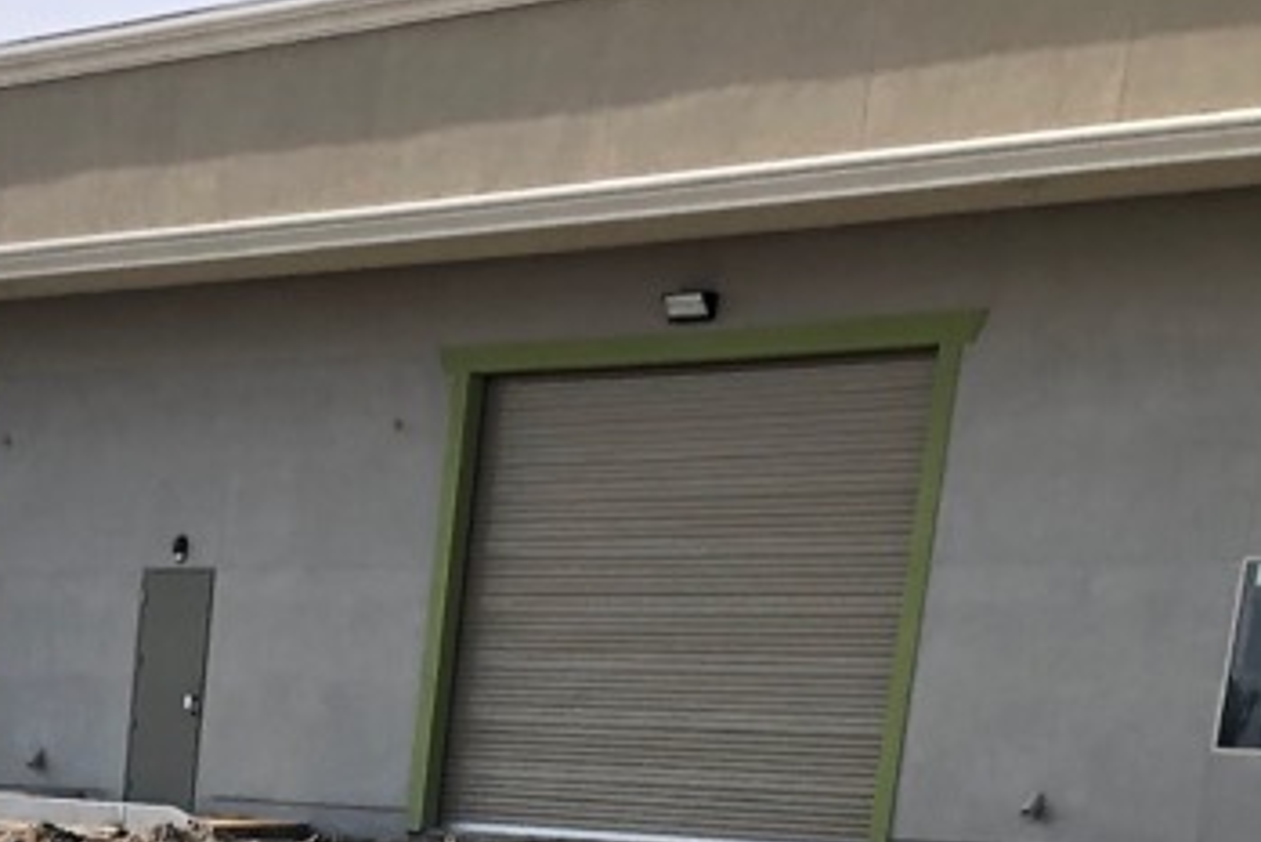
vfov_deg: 12.3
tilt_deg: -14.2
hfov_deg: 18.3
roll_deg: -2.3
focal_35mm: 100
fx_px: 3504
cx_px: -600
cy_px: 1608
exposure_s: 1/1499
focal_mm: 3.99
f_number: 1.8
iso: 20
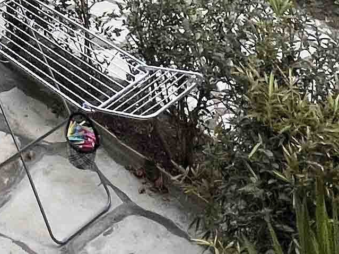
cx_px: -75
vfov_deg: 11.6
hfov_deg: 21.9
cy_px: -480
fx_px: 803
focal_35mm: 82
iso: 32
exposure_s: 1/1074
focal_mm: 1.57
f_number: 1.8
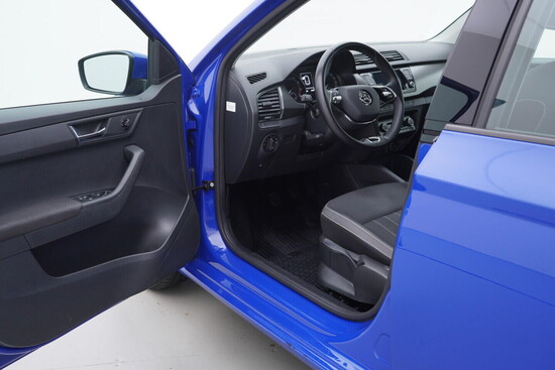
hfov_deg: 53.1
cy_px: 185
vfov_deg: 36.9
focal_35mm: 36
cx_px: 278
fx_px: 555
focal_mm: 24
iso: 125
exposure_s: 1/50
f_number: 3.2
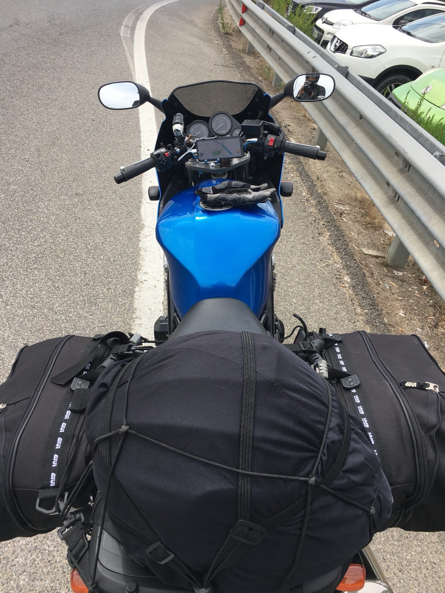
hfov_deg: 48.2
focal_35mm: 29
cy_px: 296
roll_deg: -14.3
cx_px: 222
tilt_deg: -33.4
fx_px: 497
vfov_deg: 61.7
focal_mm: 4.15
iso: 25
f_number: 2.2
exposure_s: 1/610
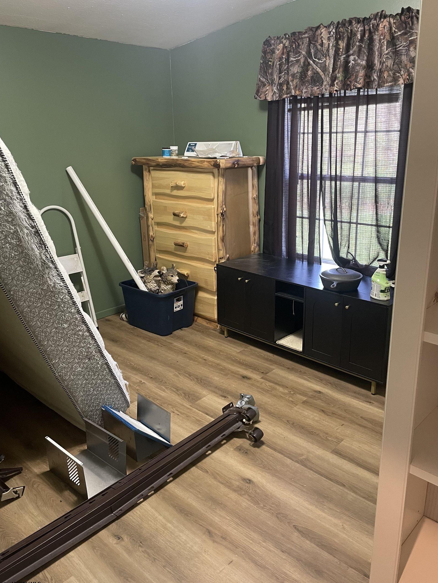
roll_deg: +0.7
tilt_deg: -15.7
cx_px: 220
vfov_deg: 63.4
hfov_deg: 49.8
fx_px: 472
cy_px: 273
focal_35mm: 28
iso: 250
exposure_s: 1/60
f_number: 1.6
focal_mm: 4.2
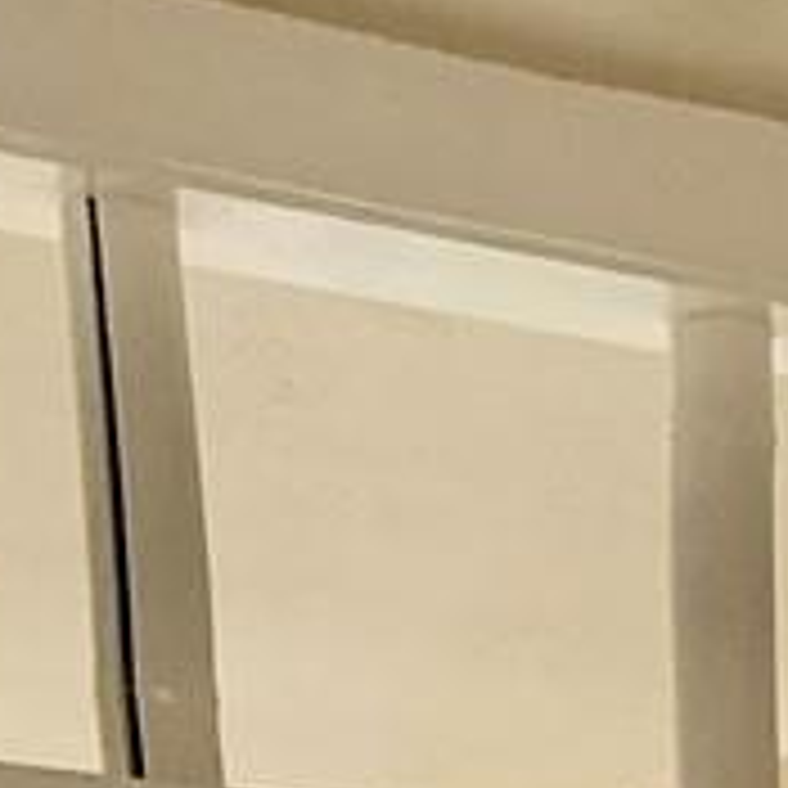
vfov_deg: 7.9
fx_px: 4996
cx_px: 2526
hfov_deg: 7.6
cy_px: 2319
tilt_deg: -6.0
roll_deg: +0.0
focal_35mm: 194
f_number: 1.78
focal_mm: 6.76
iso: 160
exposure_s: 1/121
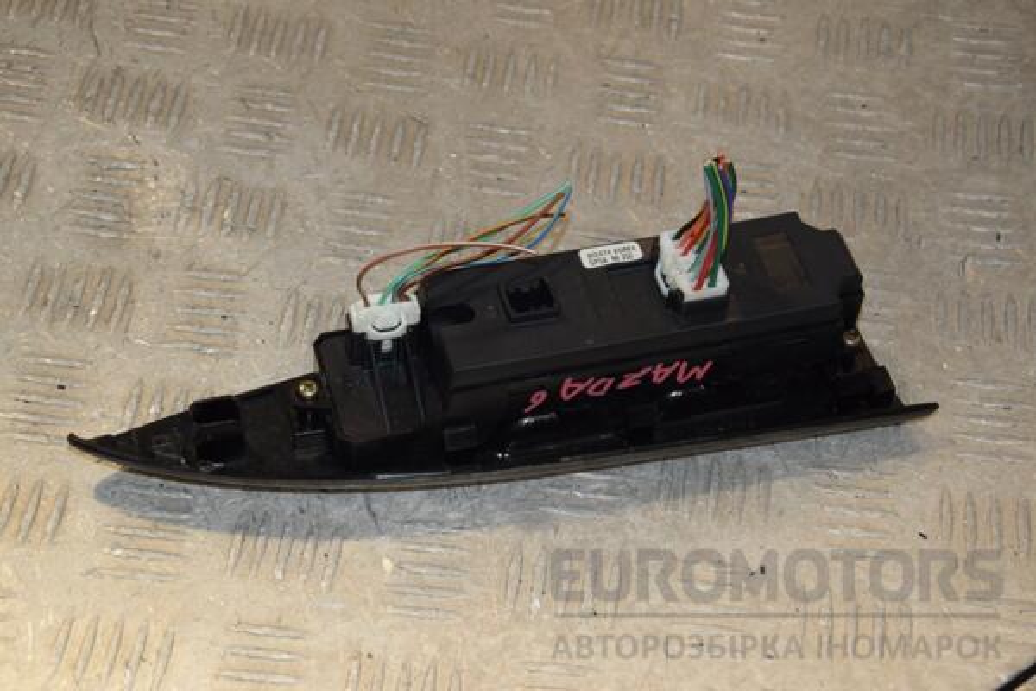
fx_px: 2158
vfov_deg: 18.2
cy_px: 346
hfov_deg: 27.0
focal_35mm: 75
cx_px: 518
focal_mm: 50
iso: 800
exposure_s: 1/200
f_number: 7.1
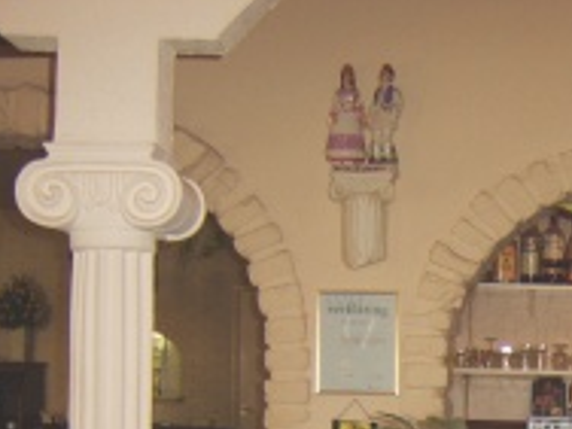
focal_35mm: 66
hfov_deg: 27.9
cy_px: 450
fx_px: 1091
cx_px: 548
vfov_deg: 21.3
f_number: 2.7
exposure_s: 1/30
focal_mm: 8.13
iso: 141
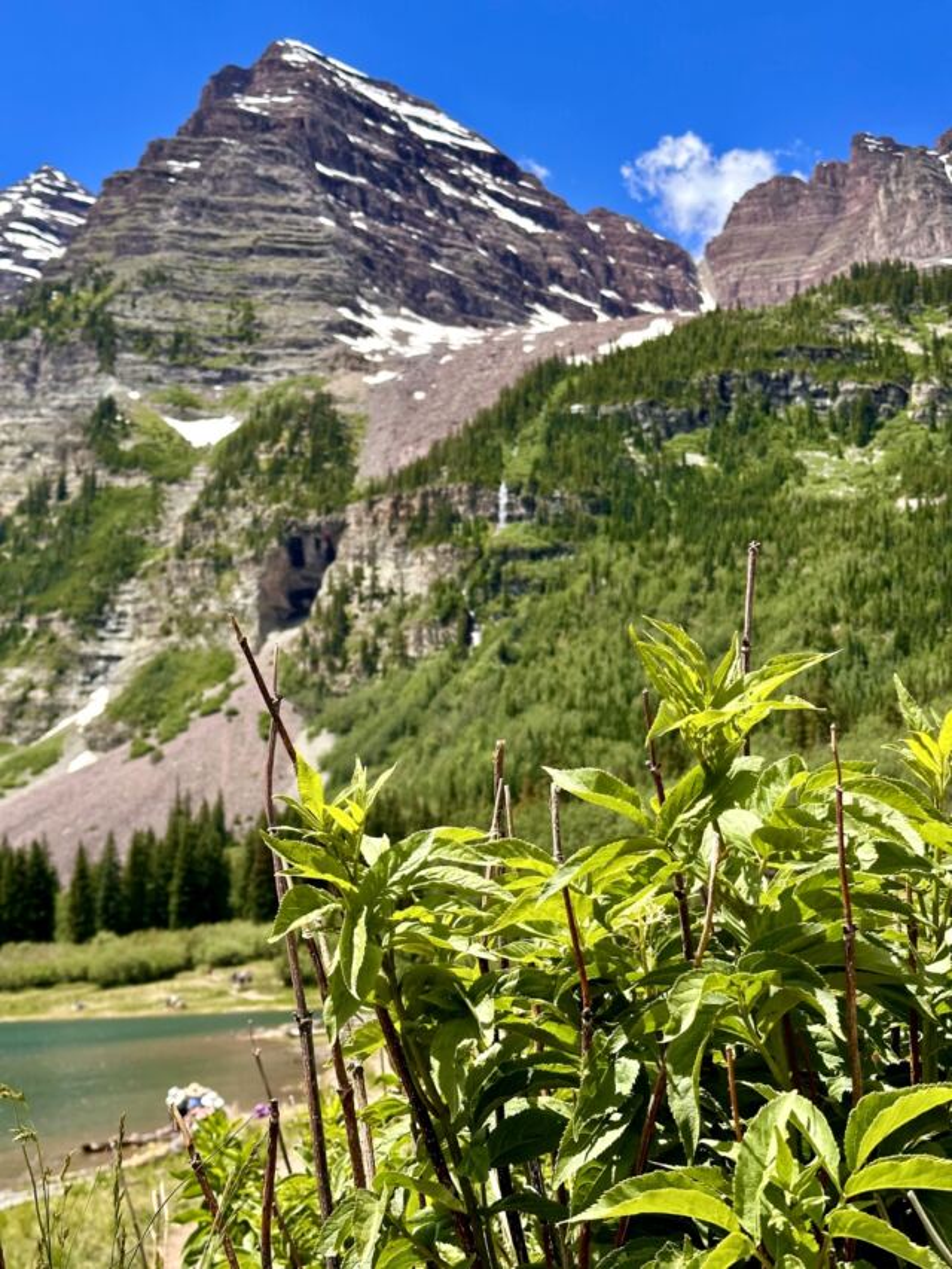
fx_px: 1760
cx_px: 476
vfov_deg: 39.7
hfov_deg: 30.3
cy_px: 634
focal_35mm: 48
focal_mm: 6.86
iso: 64
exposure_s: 1/2252
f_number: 1.78
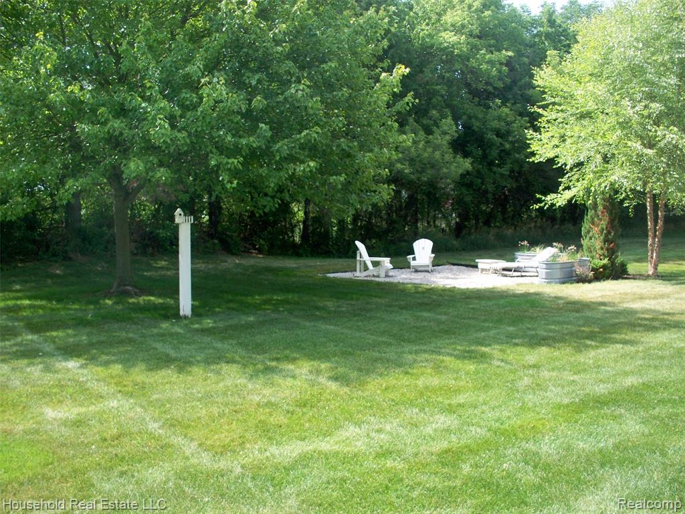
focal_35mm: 35
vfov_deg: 40.7
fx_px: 693
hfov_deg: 52.6
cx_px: 342
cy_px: 257
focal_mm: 7.54
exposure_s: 1/500
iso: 80
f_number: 2.8
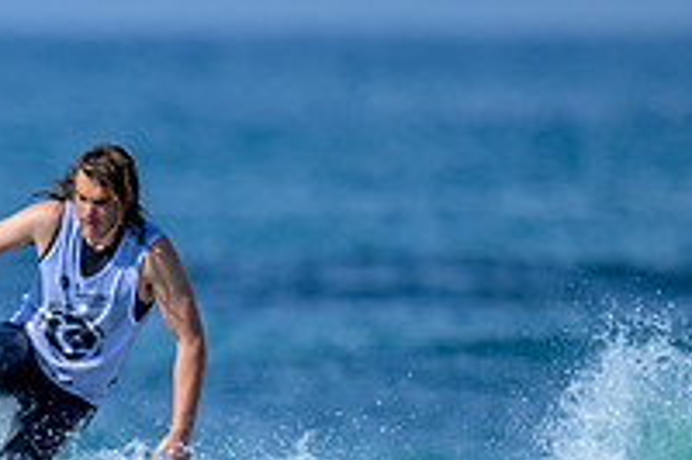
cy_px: 582
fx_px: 61305
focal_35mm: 3192
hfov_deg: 0.6
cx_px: -302
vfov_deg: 0.4
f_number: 6.3
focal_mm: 800
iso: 220
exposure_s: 1/2000
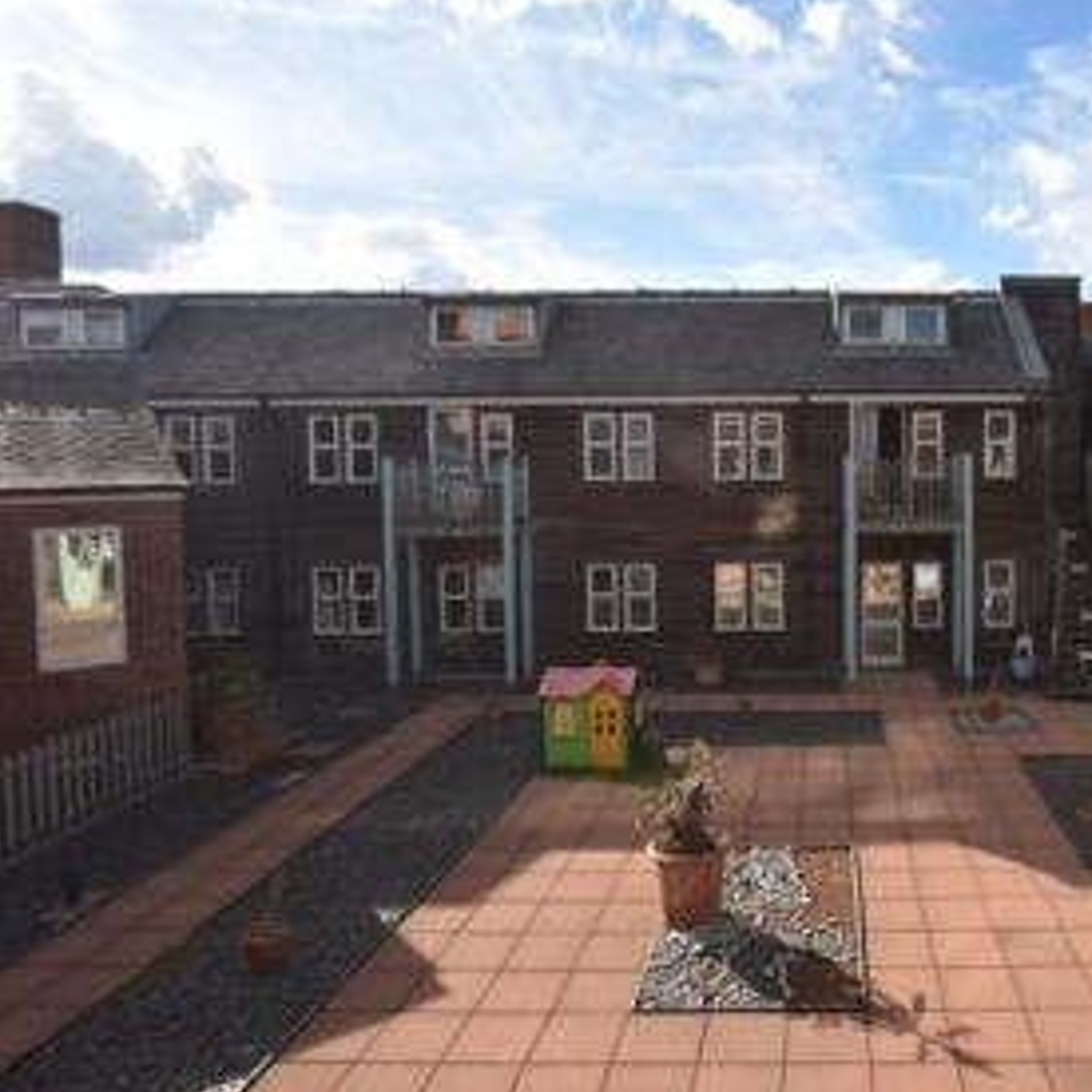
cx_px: 814
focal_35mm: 25
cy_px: 522
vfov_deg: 62.2
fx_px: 905
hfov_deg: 59.0
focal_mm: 11.5
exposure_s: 1/200
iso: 100
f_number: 8
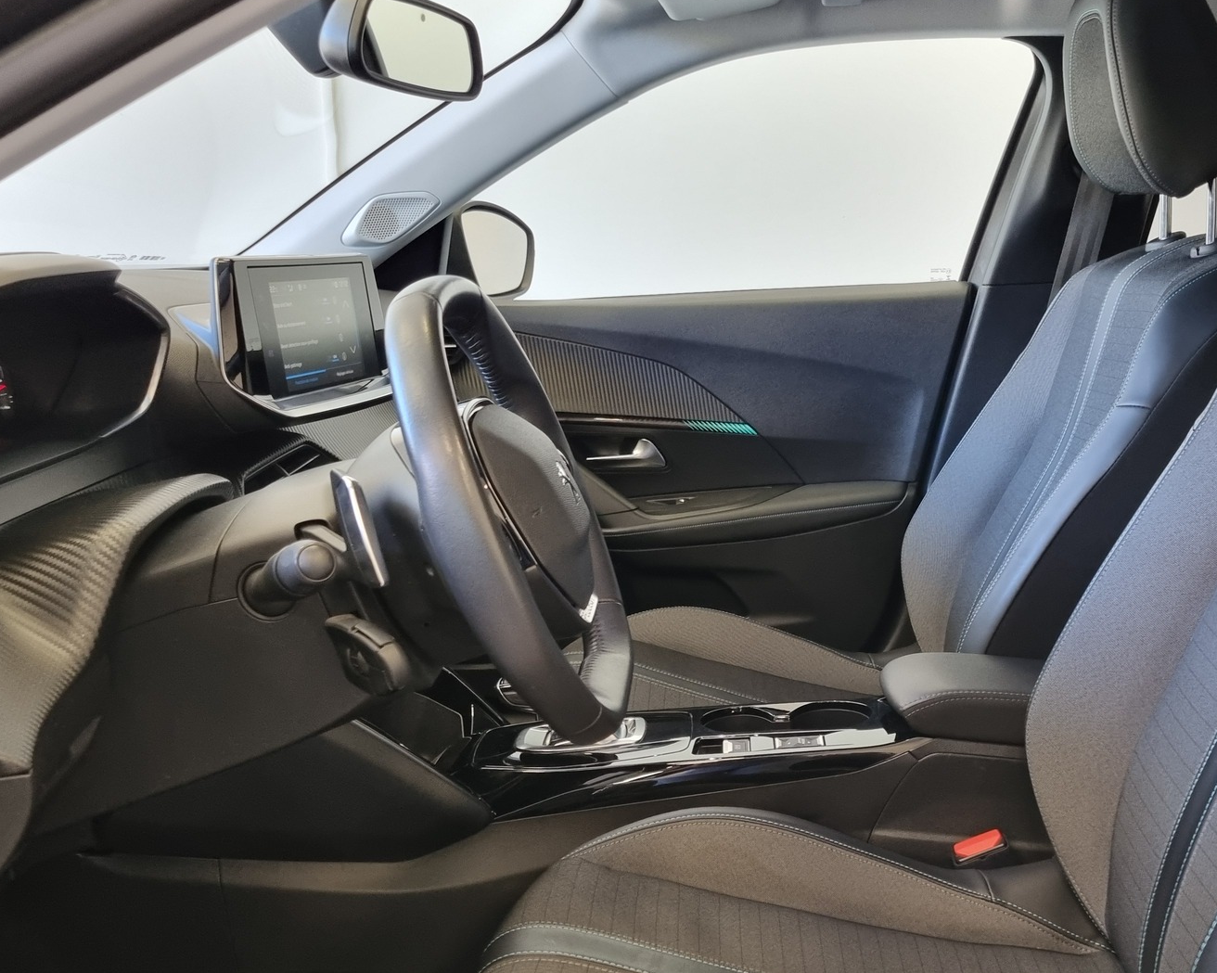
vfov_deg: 38.0
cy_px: 614
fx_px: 1404
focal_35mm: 39
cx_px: 749
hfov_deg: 46.5
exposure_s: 1/50
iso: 250
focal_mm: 5.4
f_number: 1.8
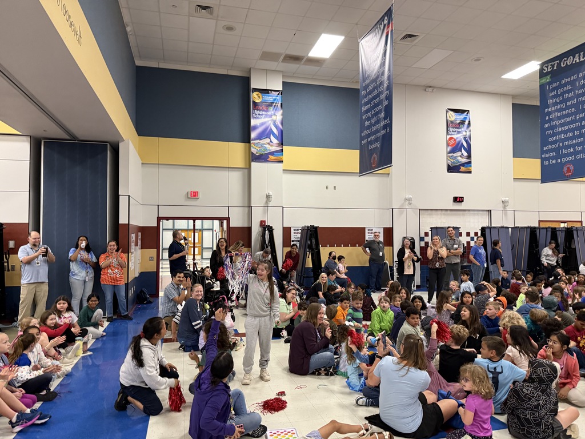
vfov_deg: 56.8
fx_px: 406
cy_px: 220
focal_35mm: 24
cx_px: 292
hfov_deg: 71.6
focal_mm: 6.76
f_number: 1.78
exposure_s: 1/60
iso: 320
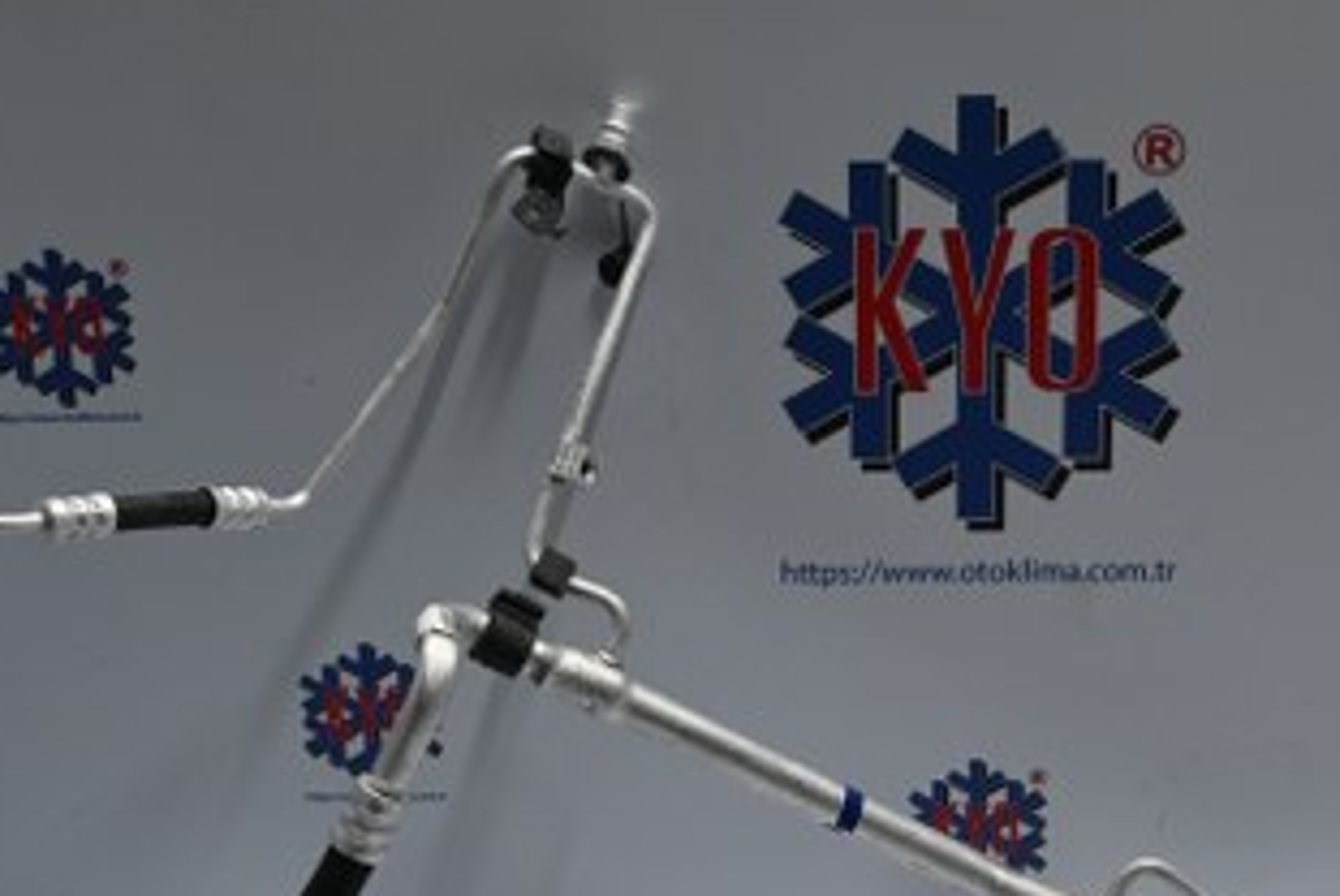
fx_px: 2961
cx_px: 849
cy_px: 672
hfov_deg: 25.4
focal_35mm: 79
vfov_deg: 17.1
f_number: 4.5
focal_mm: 27.5
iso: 220
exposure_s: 1/40
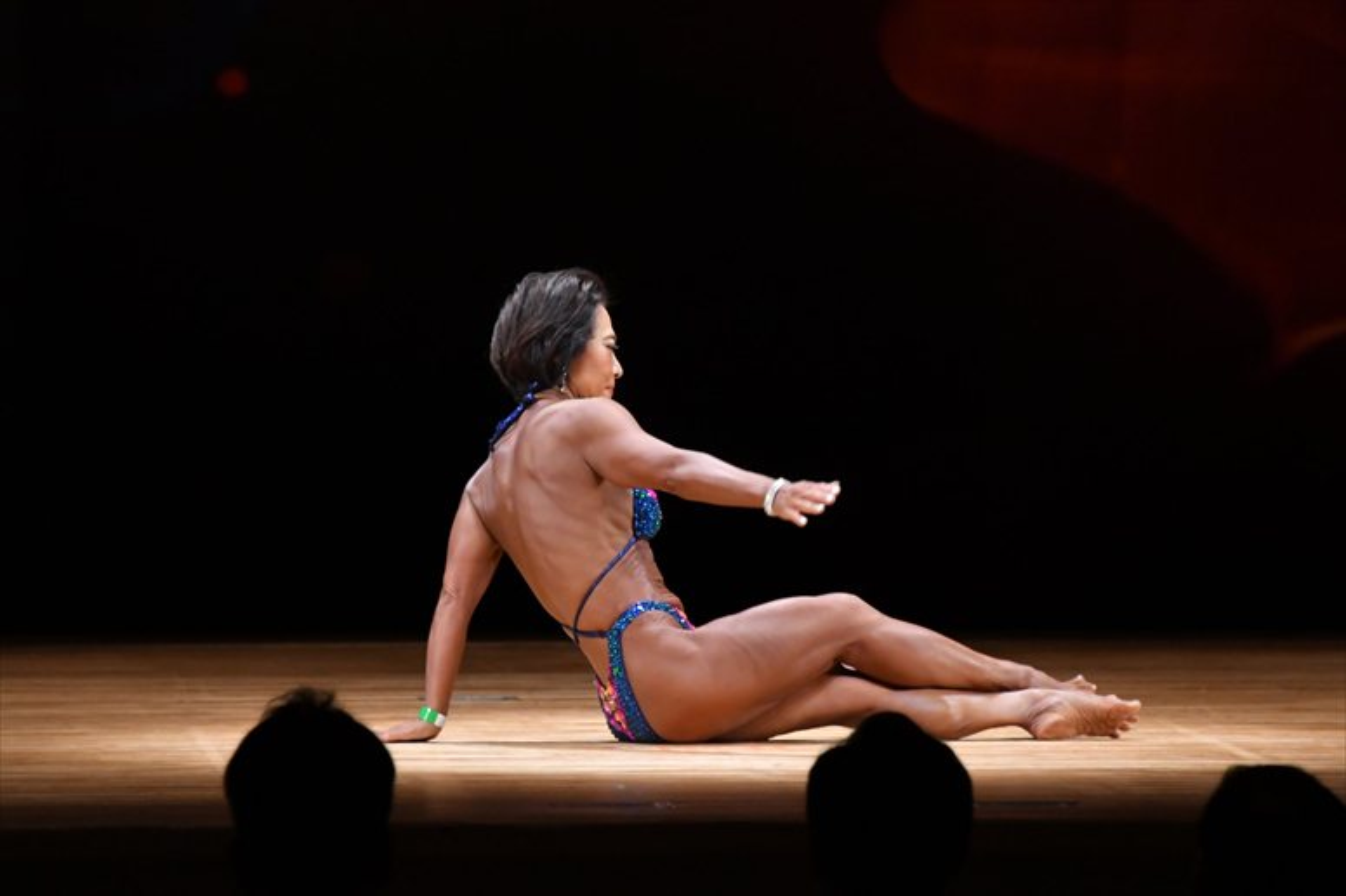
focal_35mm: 345
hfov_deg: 6.0
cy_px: 448
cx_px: 673
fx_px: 12893
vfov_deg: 4.0
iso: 3200
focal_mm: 230
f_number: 5.6
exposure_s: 1/400
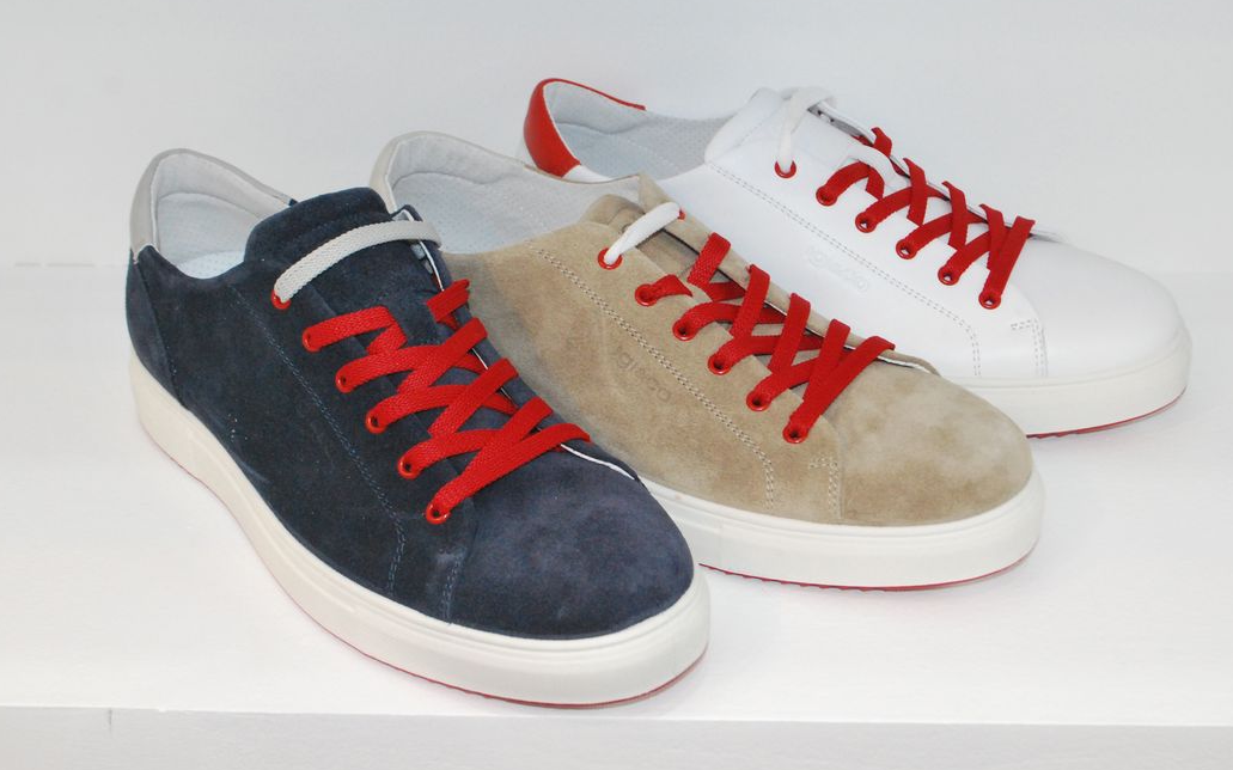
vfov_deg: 25.0
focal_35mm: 52
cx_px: 628
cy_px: 308
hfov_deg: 39.2
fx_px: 1733
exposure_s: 1/200
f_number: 7.1
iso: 1600
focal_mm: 29
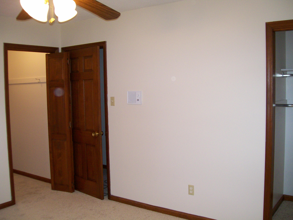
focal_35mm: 36
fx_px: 305
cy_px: 110
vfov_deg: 39.7
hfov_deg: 51.4
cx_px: 146
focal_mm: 6
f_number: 2.7
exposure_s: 1/64
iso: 140
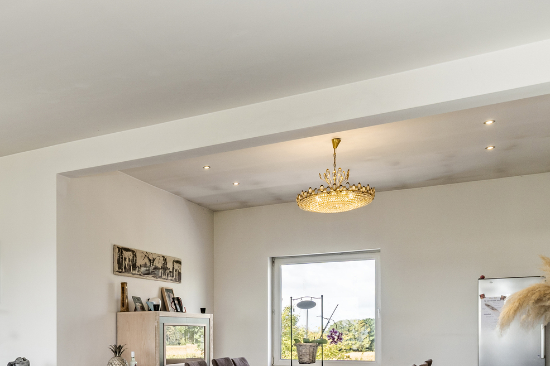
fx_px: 596
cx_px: 141
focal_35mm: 39
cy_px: 337
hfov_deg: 47.8
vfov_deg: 32.3
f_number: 11
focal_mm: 16
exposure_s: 1/80
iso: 250
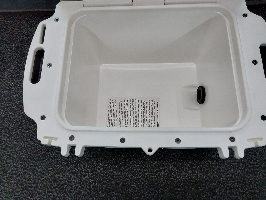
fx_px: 215
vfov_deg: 49.7
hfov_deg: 63.4
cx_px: 133
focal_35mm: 28
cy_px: 100
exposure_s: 1/60
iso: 100
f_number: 1.9
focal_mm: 2.91
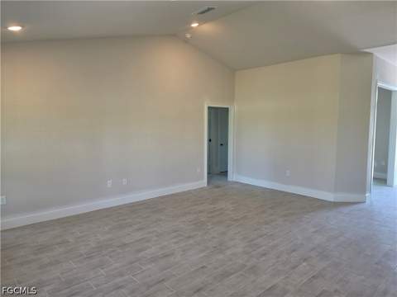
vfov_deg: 58.9
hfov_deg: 73.9
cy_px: 148
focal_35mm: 23
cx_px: 198
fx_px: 264
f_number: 1.4
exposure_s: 1/120
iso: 50
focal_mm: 6.5
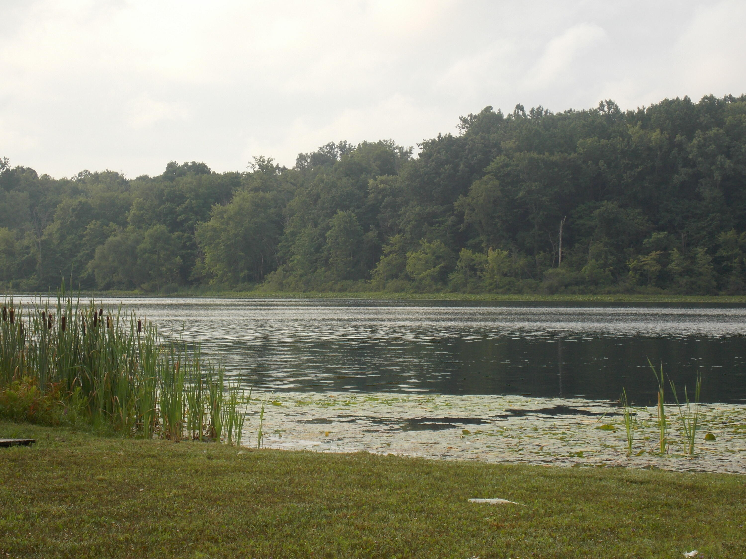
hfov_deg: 22.8
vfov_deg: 17.2
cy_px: 280
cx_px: 373
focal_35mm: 86
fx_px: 1853
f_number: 4.4
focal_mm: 15.3
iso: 80
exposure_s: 1/250
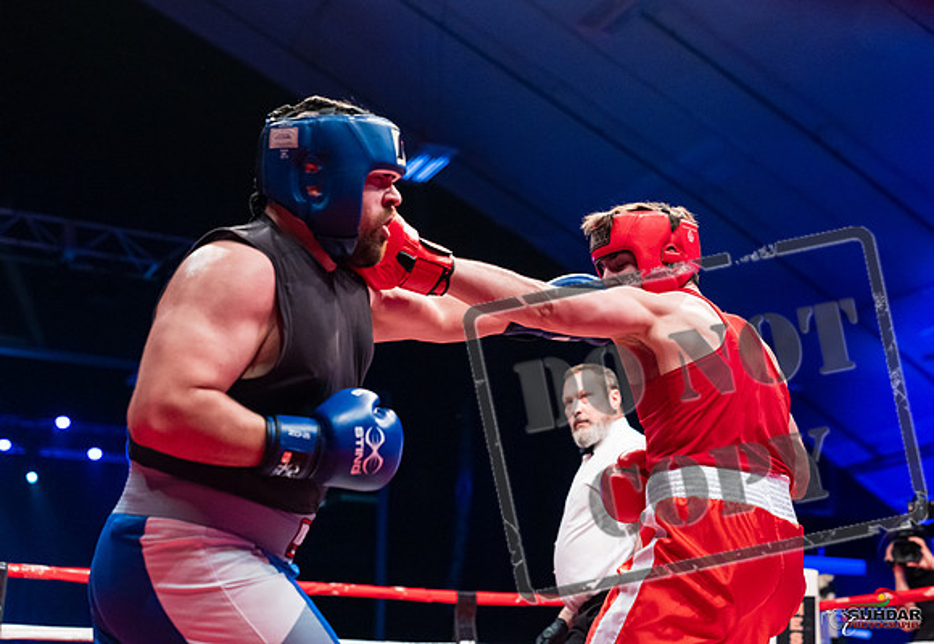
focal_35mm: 56
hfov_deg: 35.1
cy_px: 290
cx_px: 531
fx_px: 1475
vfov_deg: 24.6
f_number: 2.8
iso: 4000
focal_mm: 50
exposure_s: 1/1000
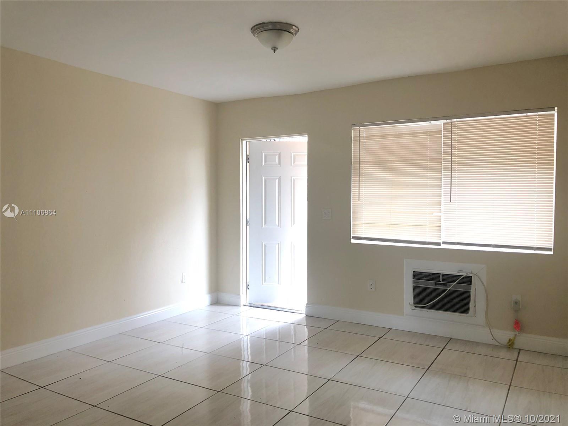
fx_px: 459
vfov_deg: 49.7
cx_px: 284
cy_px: 213
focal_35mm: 28
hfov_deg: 63.4
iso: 32
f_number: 1.8
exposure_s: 1/30
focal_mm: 3.99
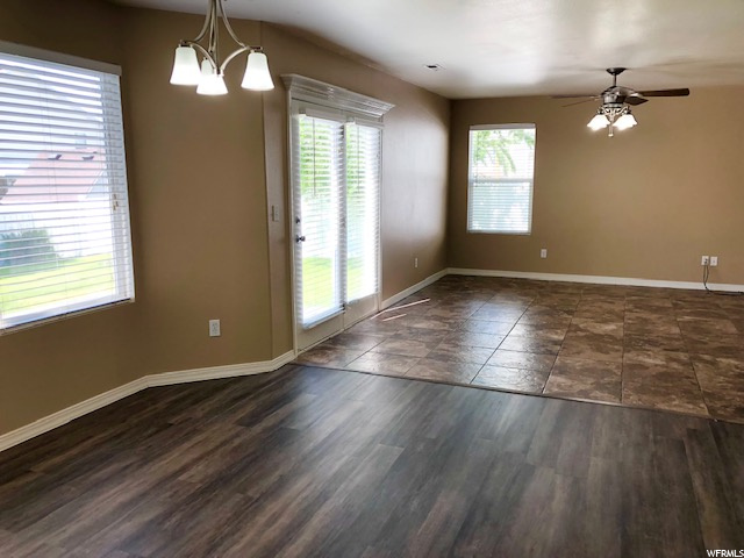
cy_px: 279
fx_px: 602
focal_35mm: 28
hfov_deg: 63.4
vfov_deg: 49.7
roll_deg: -0.5
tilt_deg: -10.3
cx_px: 372
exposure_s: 1/120
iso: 40
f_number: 1.8
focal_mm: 4
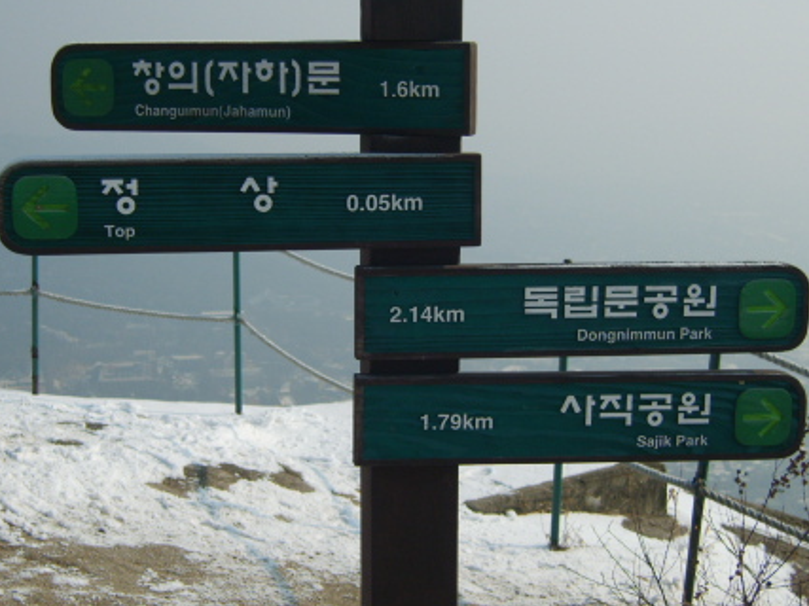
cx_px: 404
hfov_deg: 29.4
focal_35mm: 66
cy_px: 309
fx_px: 1542
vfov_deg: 22.2
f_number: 7.9
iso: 50
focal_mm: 9.2
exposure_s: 1/350
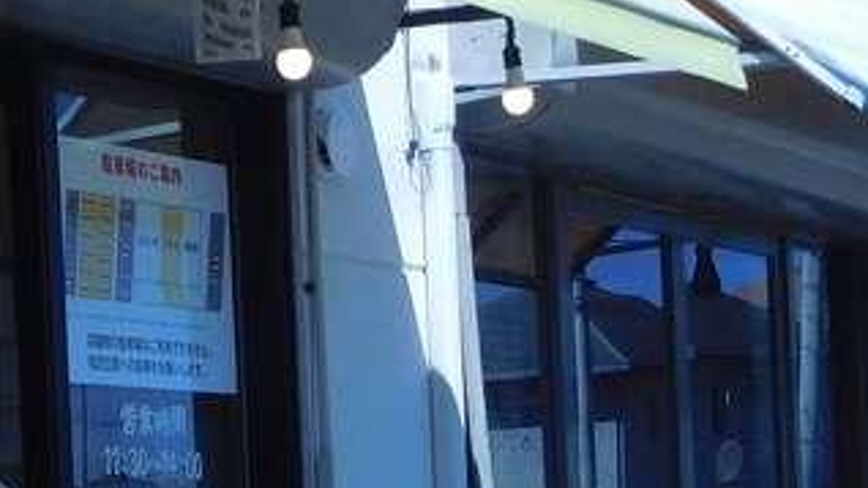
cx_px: 66
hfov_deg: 14.7
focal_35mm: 144
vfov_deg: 8.3
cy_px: 611
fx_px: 3315
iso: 125
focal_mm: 6.2
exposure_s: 1/1250
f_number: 3.8
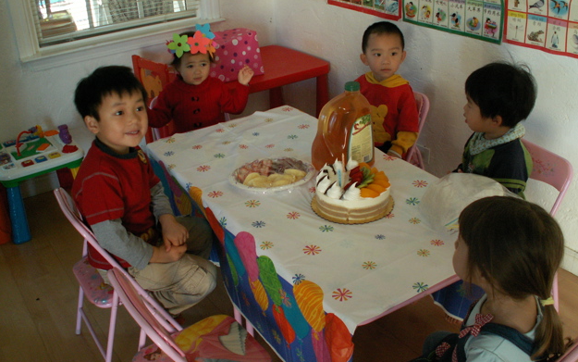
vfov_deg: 33.6
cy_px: 159
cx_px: 288
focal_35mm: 38
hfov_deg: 51.5
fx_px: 599
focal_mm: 5.86
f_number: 2.8
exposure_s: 1/40
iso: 125
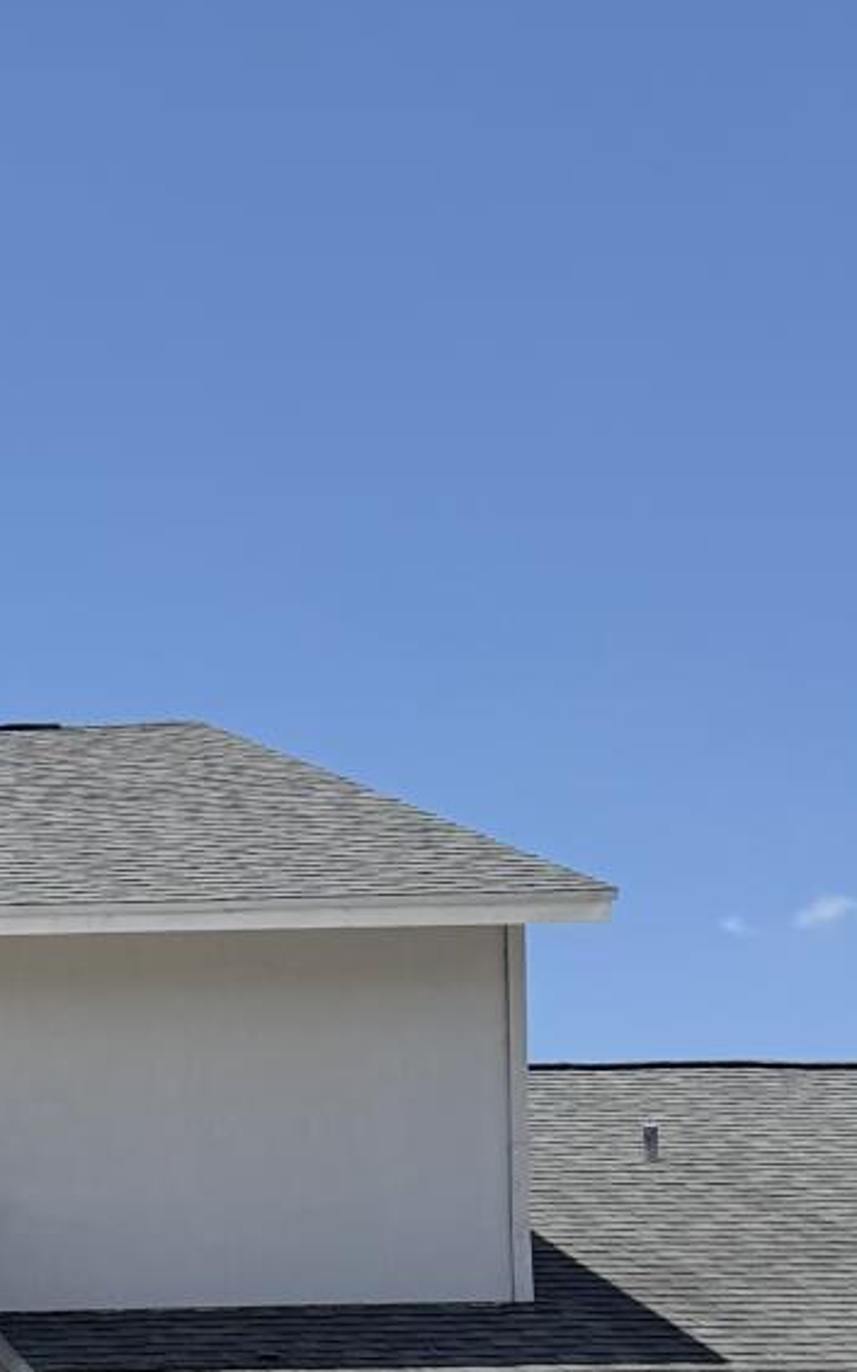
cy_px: 1642
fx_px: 3364
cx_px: -947
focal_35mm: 90
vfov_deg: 21.4
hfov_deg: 12.5
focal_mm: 6.76
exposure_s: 1/4975
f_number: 1.78
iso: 80
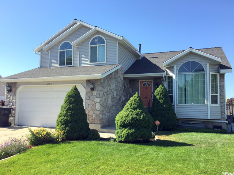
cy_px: 88
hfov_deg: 61.7
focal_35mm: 29
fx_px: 196
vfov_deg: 48.2
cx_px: 117
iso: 25
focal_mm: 4.15
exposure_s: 1/855
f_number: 2.2
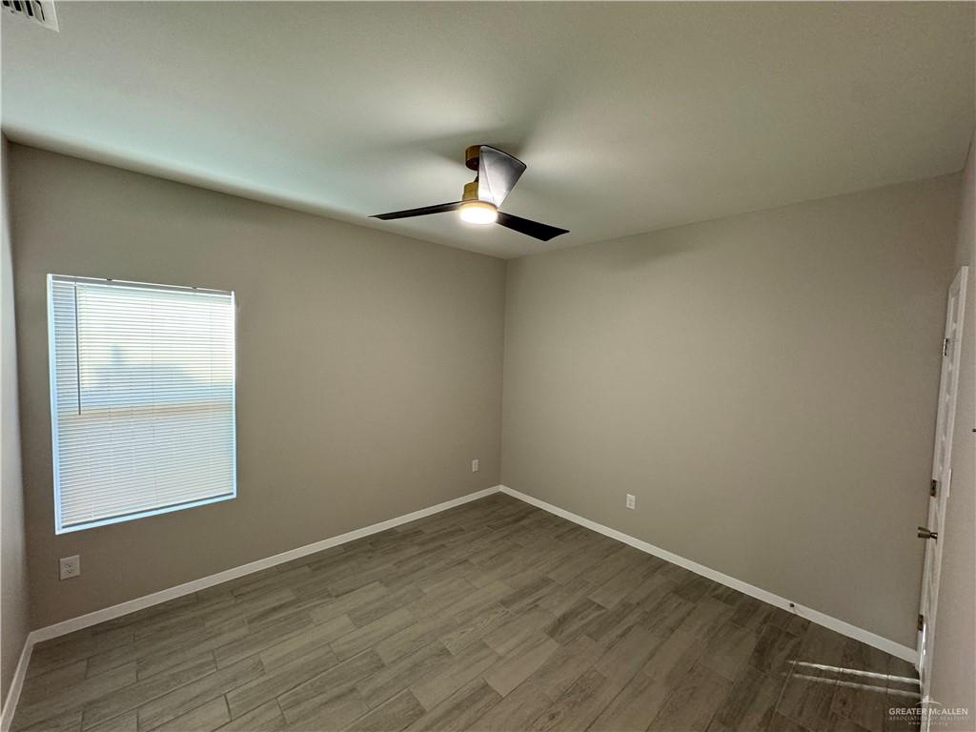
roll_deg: -1.4
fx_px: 395
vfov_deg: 85.7
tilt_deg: -2.6
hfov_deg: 102.1
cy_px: 366
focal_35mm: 14
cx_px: 488
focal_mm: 2.22
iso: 250
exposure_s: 1/60
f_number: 2.2
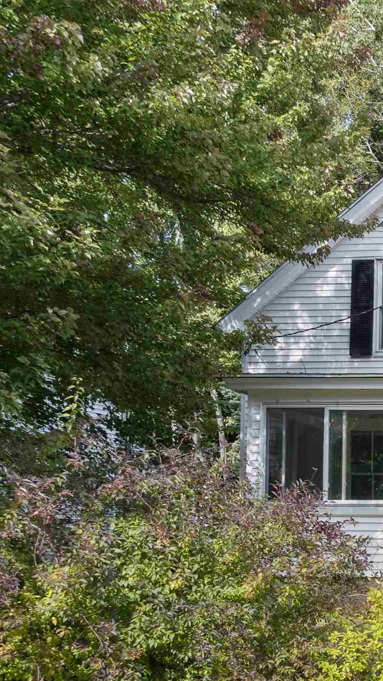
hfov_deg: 18.2
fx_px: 993
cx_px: 644
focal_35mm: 55
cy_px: 534
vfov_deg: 36.7
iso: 170
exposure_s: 1/1250
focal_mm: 12.29
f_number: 2.8
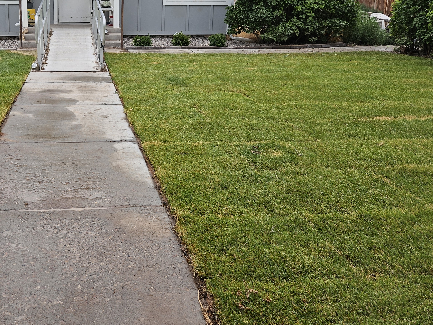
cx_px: 108
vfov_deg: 36.4
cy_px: 109
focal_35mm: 39
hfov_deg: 46.2
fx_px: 488
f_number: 1.8
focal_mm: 5.4
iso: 25
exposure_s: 1/131
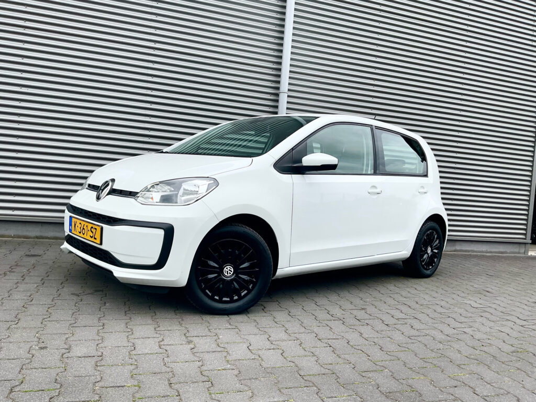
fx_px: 449
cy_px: 201
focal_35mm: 29
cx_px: 268
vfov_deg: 48.2
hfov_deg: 61.7
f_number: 1.8
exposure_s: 1/674
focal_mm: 3
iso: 16
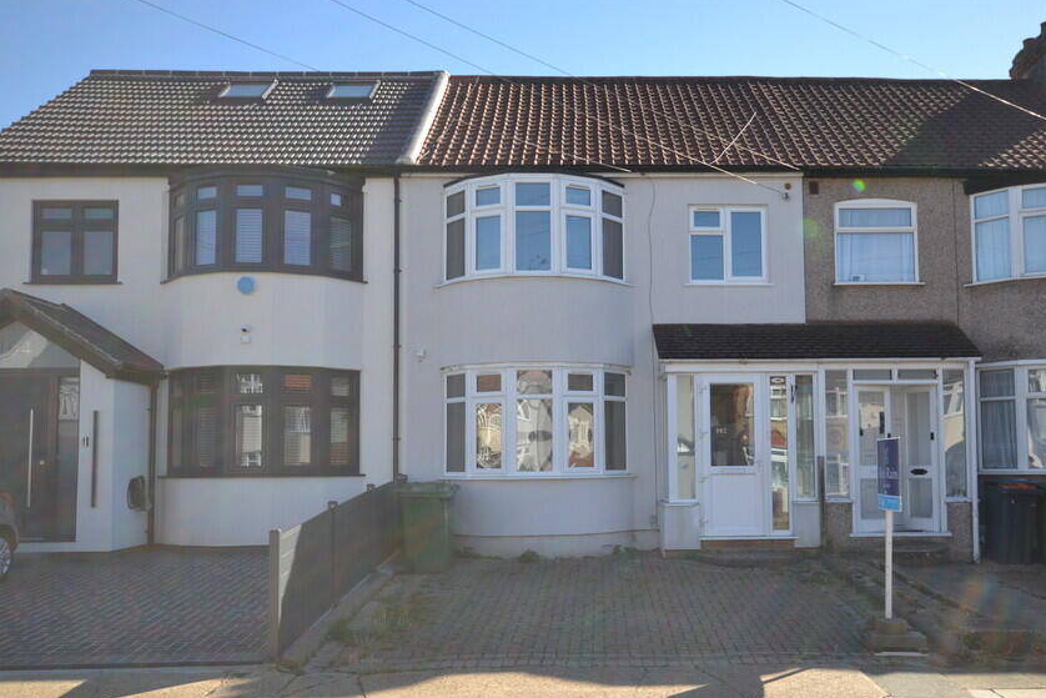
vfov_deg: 39.9
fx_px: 959
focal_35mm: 33
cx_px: 599
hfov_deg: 57.0
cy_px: 390
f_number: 6.3
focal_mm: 18
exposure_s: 1/160
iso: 100
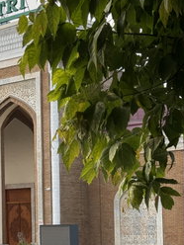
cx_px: -11
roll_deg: +0.7
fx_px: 730
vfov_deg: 18.9
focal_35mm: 103
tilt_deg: +2.7
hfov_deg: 14.1
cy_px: 185
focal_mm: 6.76
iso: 64
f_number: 1.78
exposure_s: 1/593
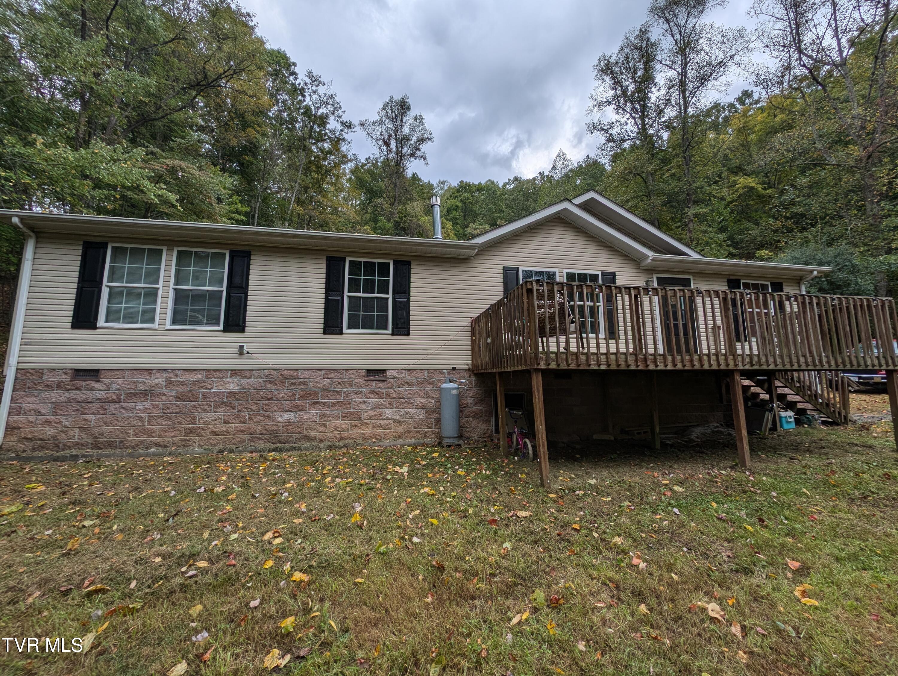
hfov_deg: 110.5
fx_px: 312
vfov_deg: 94.6
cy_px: 338
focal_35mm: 12
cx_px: 449
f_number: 1.95
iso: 39
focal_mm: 2.23
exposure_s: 1/686
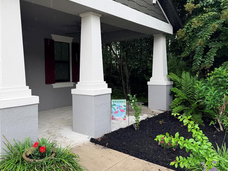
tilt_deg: -1.5
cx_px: 79
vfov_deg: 44.1
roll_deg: +0.7
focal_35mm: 32
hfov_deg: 55.8
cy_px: 80
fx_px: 211
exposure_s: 1/240
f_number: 1.78
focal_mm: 6.76
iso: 64
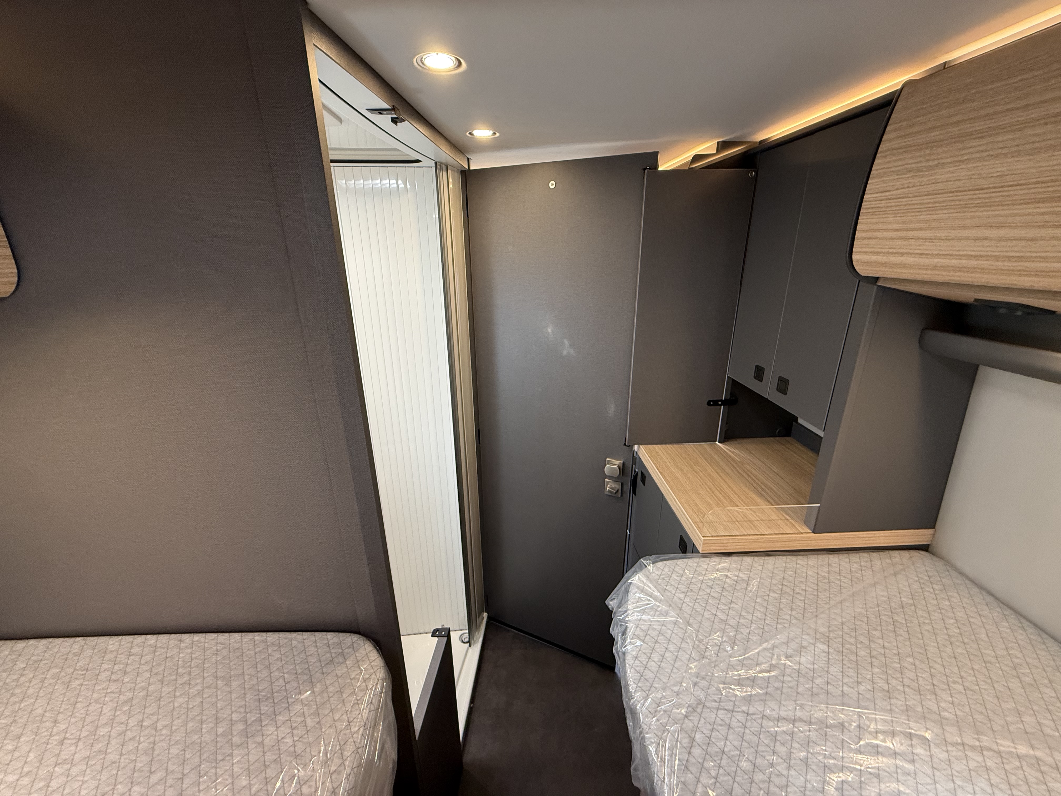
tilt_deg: -19.1
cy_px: 398
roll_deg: -1.6
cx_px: 530
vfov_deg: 85.7
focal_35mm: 14
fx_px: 429
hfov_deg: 102.1
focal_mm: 2.22
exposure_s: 1/99
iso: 320
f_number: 2.2
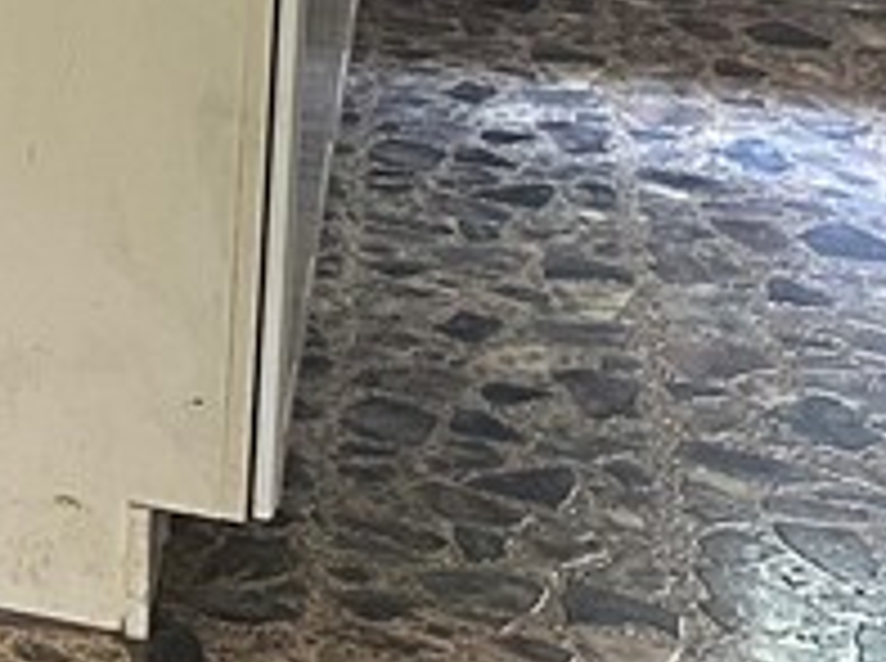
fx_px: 3194
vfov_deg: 10.9
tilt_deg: -5.0
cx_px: -917
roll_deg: -0.9
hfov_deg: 13.4
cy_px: -581
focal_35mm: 125
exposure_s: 1/60
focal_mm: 6.86
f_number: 1.78
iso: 320
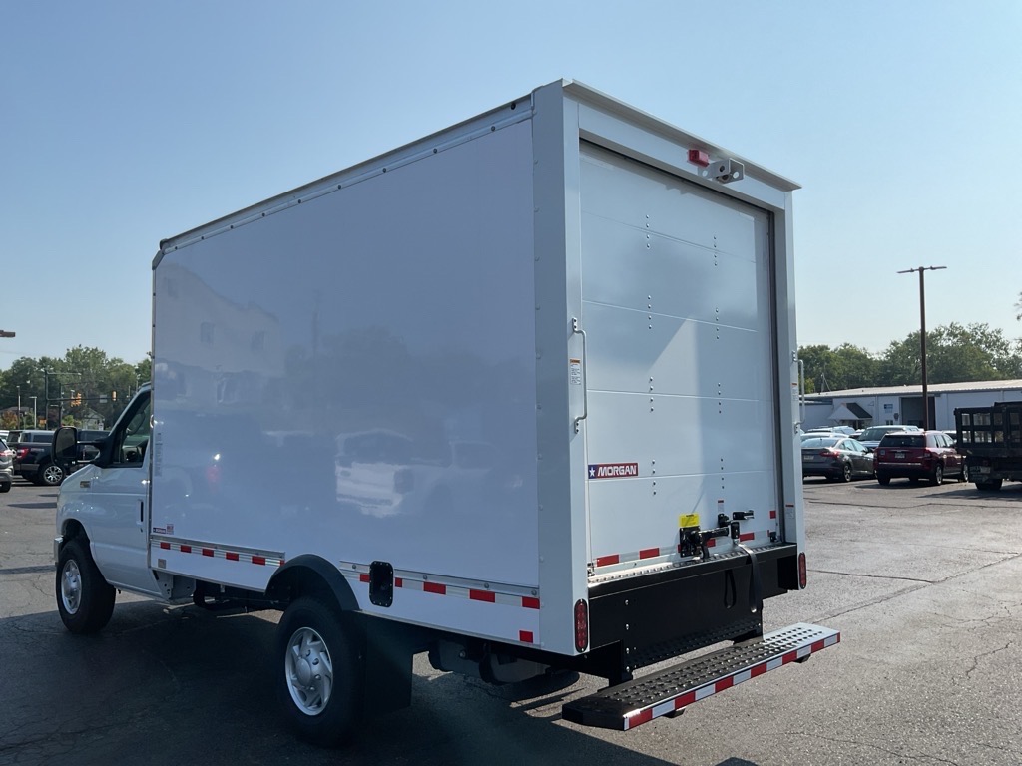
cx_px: 511
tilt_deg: +2.4
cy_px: 383
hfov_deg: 61.7
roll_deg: +1.5
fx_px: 856
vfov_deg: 48.2
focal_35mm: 29
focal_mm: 3
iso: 16
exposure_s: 1/2538
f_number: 1.8
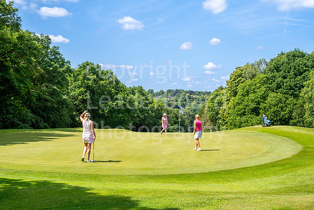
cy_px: 105
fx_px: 393
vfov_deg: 29.9
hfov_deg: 43.6
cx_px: 157
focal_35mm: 45
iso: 400
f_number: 6.3
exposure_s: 1/2000
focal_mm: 45
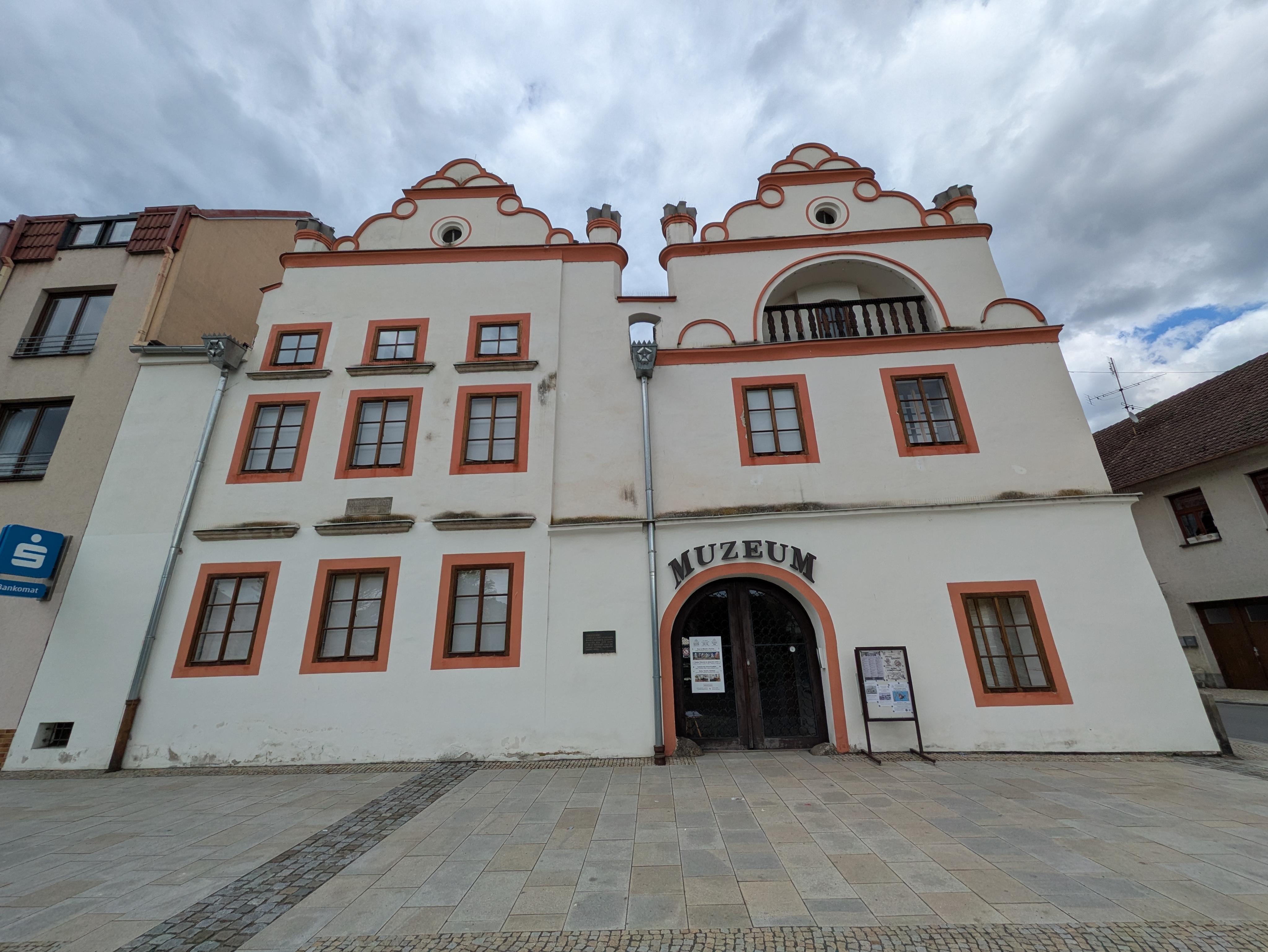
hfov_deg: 102.0
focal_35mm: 14
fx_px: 513
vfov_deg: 85.7
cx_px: 634
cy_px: 476
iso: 45
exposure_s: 1/2294
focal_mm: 1.83
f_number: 2.2
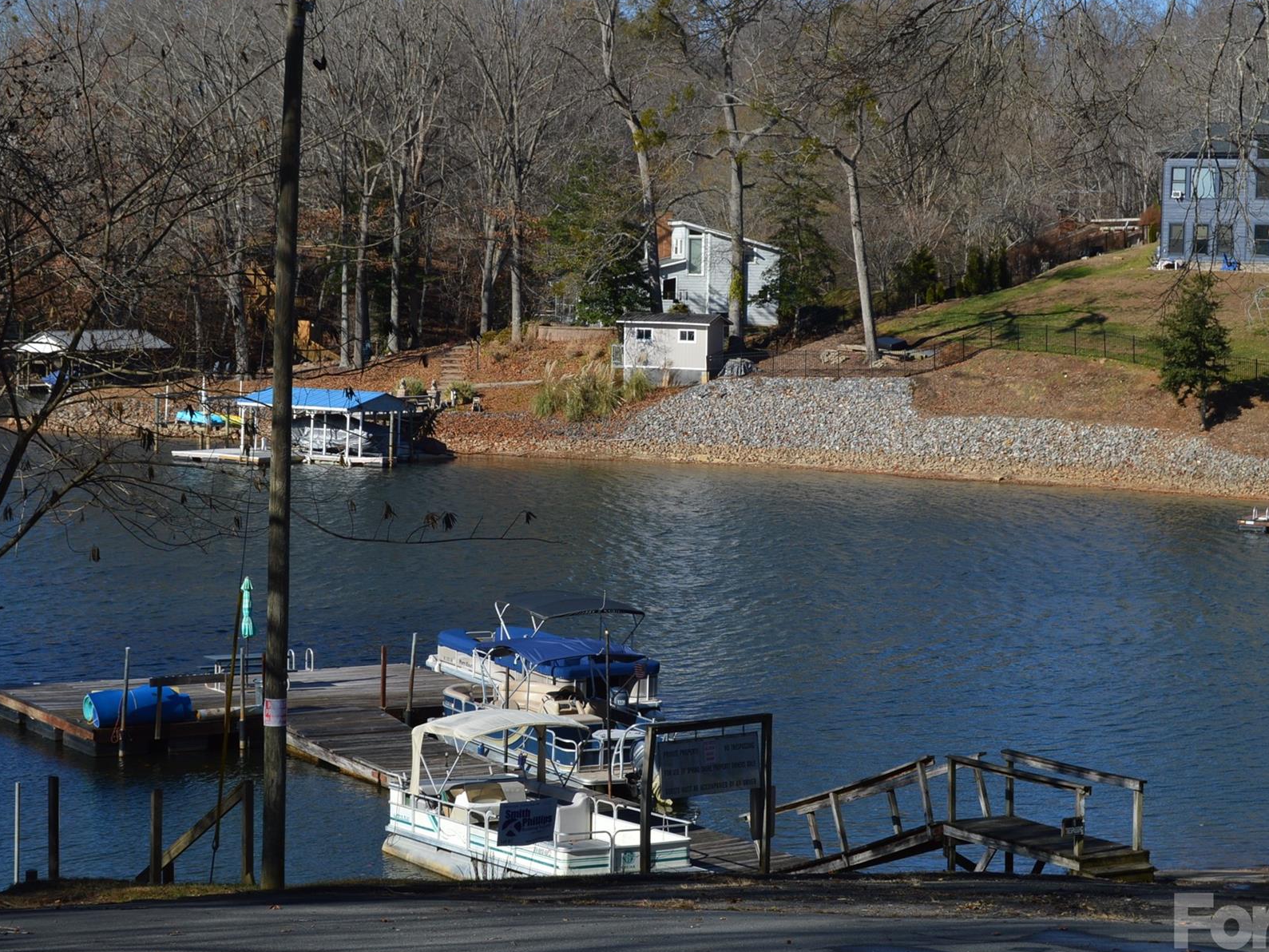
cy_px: 507
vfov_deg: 18.9
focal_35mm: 78
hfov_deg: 25.0
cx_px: 611
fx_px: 2860
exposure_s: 1/250
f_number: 8
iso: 100
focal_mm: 42
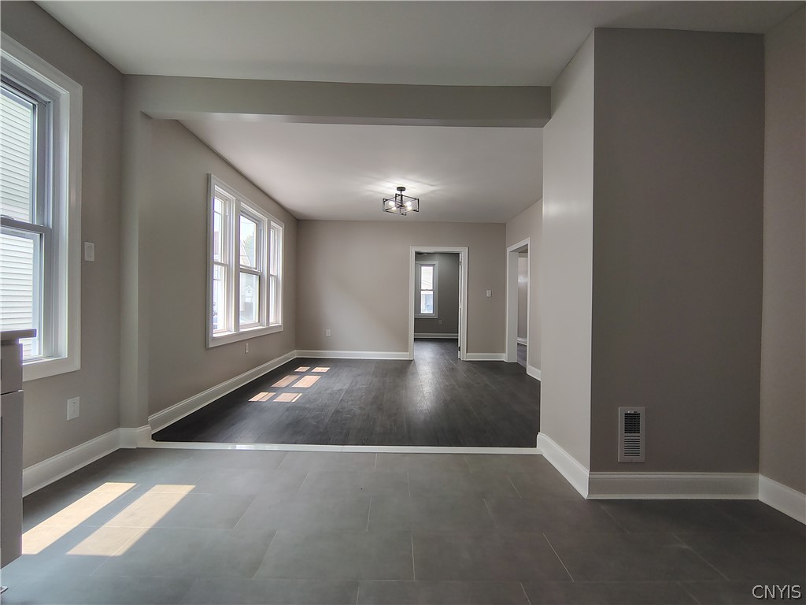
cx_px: 403
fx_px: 373
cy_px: 302
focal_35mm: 16
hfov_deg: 94.5
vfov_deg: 78.1
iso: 200
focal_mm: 2.13
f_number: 2.2
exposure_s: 1/120
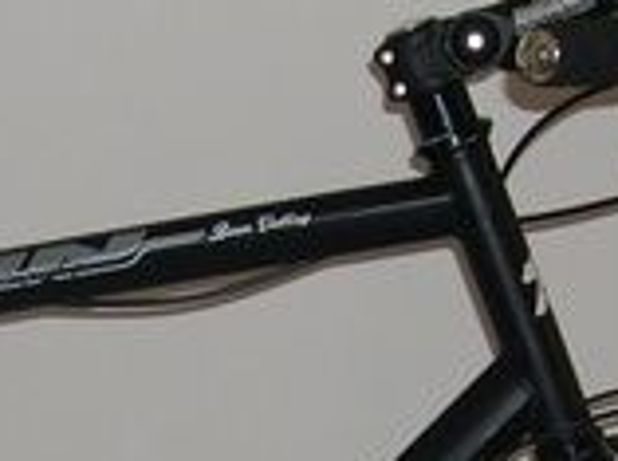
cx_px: 18
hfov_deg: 11.2
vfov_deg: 8.2
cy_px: 662
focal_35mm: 176
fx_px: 3135
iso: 100
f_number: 2.8
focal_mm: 8
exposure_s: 1/60
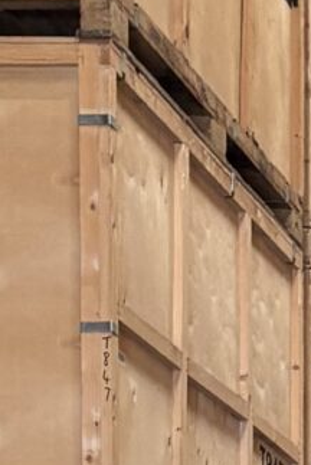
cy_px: 1152
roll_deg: -1.2
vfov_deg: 8.7
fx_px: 2767
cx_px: 966
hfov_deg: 5.9
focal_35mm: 214
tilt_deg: -0.4
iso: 125
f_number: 1.6
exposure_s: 1/60
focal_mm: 5.96
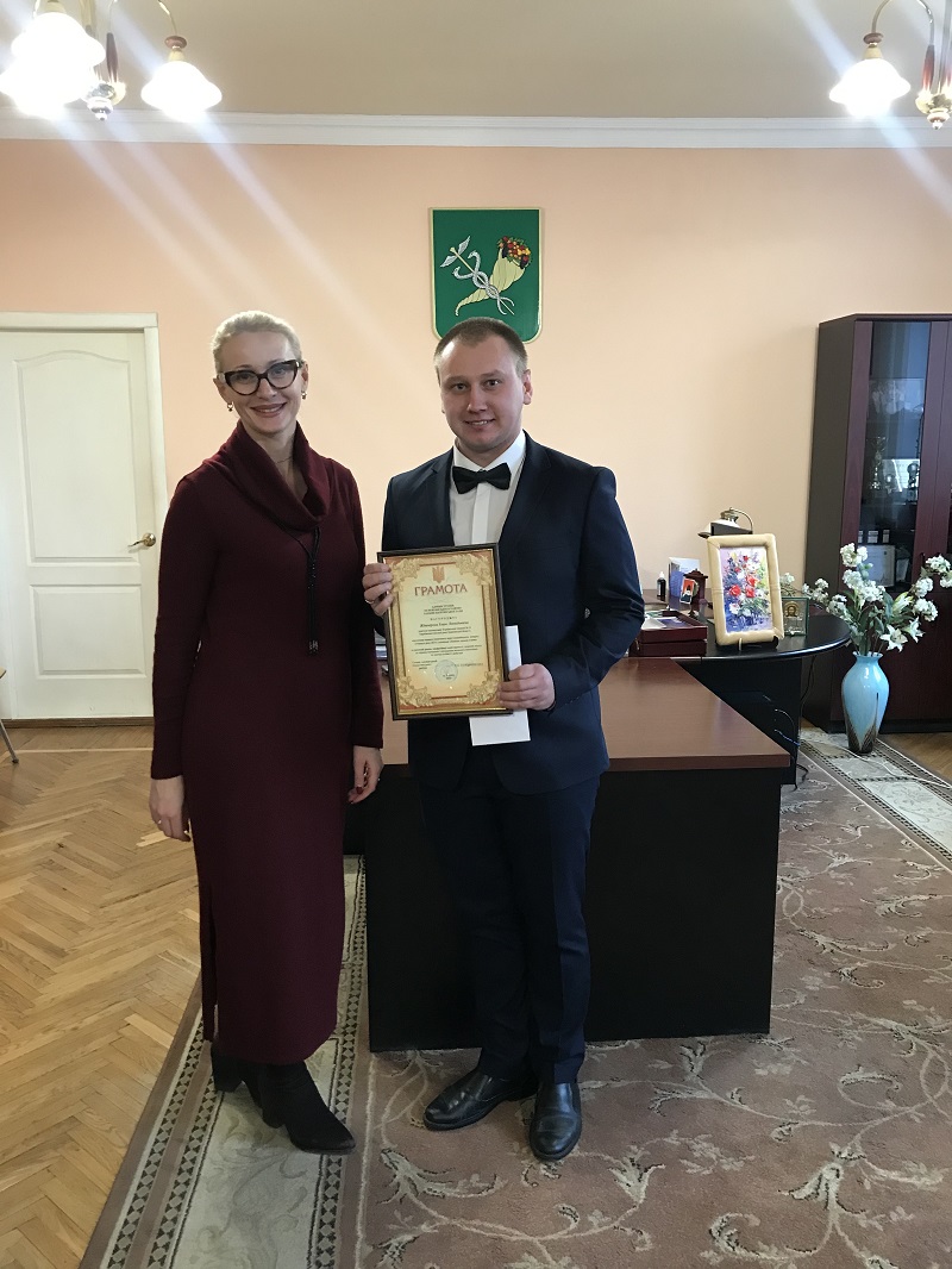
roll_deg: -0.7
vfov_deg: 63.4
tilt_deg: -8.2
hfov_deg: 49.8
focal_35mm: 28
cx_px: 476
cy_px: 634
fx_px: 1026
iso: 80
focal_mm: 3.99
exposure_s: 1/17
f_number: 1.8
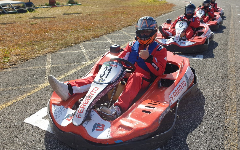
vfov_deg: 44.5
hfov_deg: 66.5
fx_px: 183
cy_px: 82
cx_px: 120
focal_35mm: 28
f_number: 2.4
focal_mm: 4.3
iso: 50
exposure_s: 1/1126
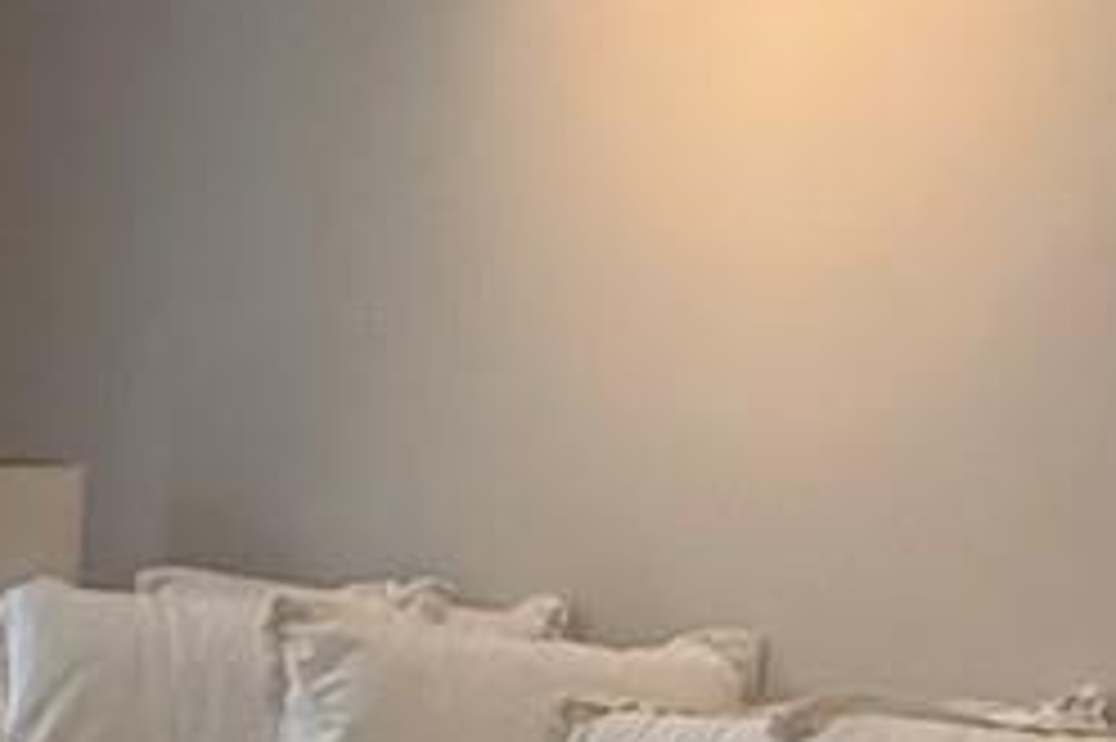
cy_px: 1165
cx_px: -117
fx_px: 2912
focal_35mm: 94
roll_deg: -1.8
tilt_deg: -16.9
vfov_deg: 13.5
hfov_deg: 20.6
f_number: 2.2
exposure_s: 1/120
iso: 320
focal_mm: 2.22
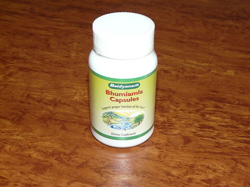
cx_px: 125
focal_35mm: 69
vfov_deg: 21.3
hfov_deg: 28.2
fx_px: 498
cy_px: 94
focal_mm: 11.4
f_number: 3.2
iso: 100
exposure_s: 1/50
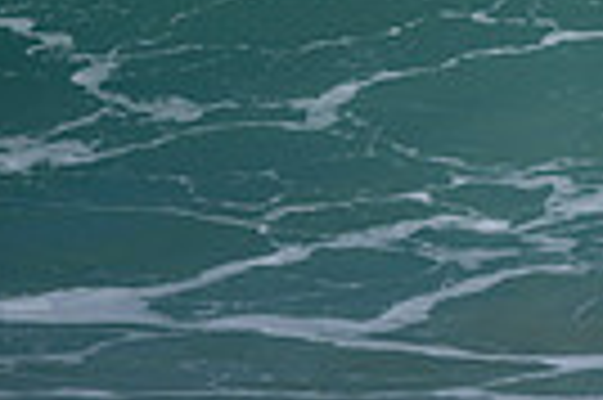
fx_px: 58118
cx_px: 1260
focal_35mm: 3474
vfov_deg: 0.4
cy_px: -303
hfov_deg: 0.6
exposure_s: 1/2000
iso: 160
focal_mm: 800
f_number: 6.3
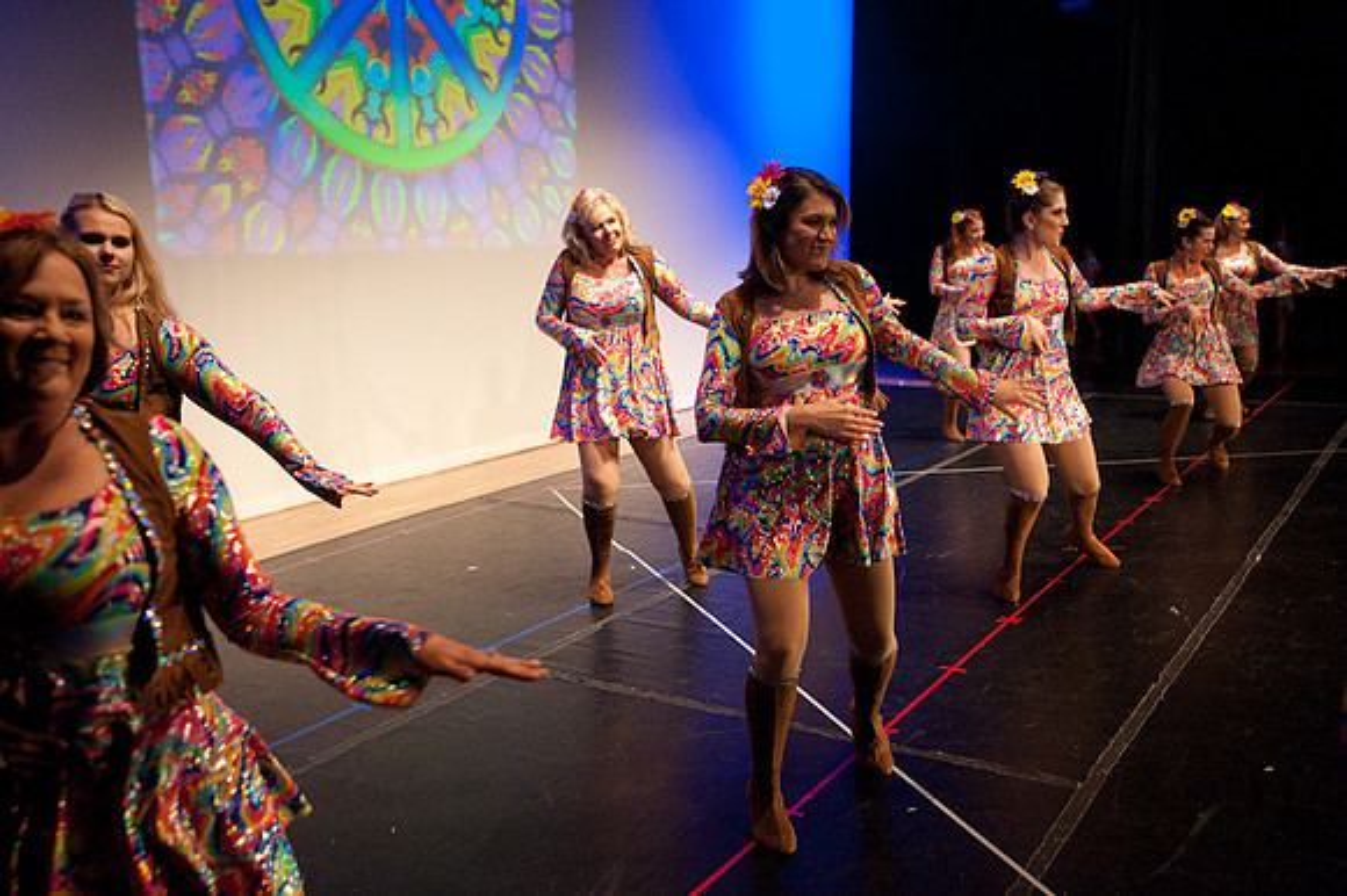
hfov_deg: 54.5
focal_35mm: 35
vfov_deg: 37.8
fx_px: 1309
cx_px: 674
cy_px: 448
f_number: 4
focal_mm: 35
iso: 3200
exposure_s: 1/200
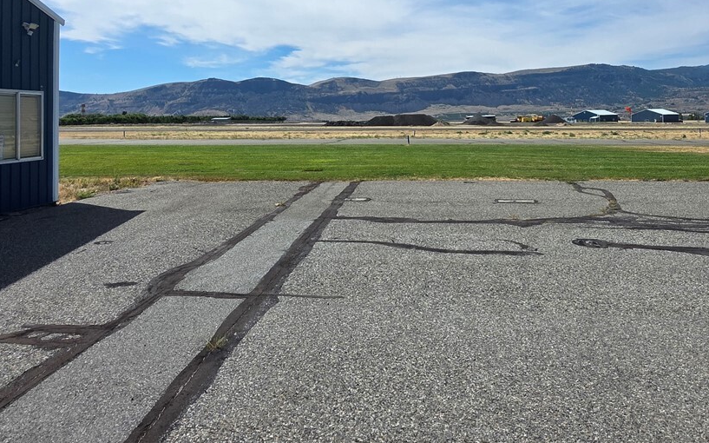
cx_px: 387
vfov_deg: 44.0
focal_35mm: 27
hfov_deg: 68.3
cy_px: 96
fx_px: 522
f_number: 1.9
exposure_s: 1/3531
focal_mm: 2.2
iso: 40
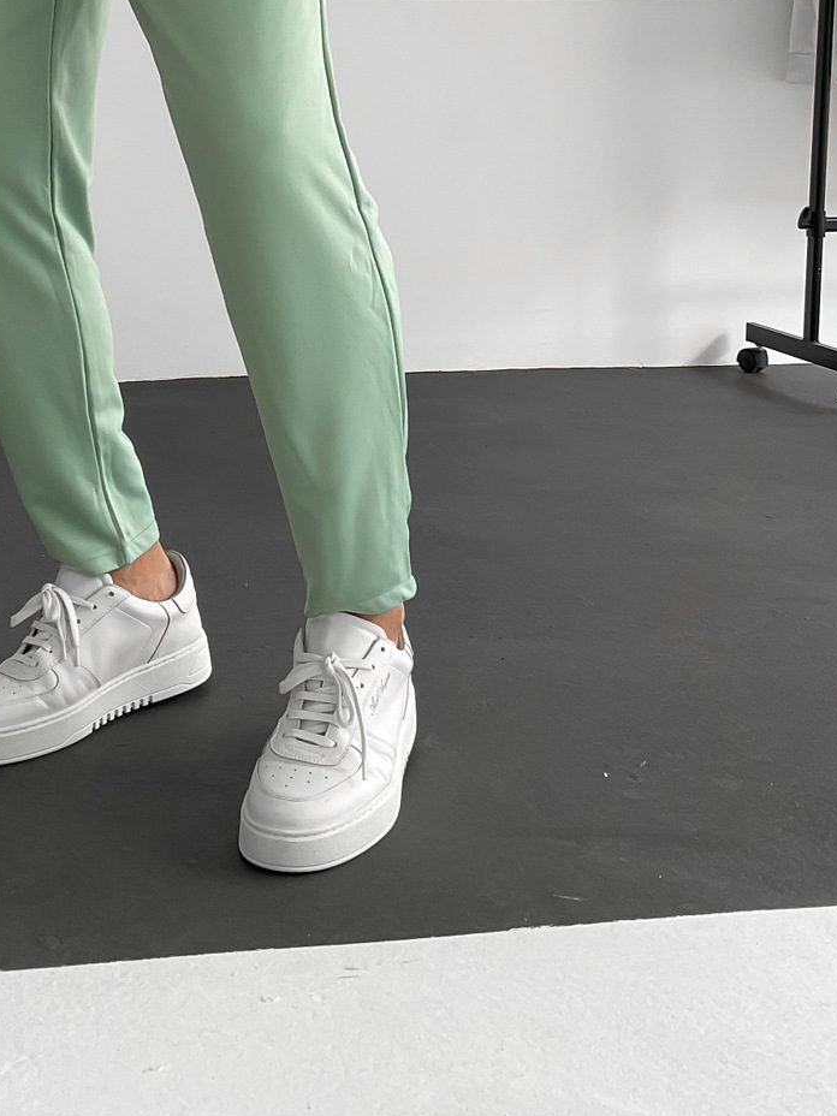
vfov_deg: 36.6
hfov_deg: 28.9
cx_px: 266
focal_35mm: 50
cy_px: 185
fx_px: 1612
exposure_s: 1/120
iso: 50
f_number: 1.8
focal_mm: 3
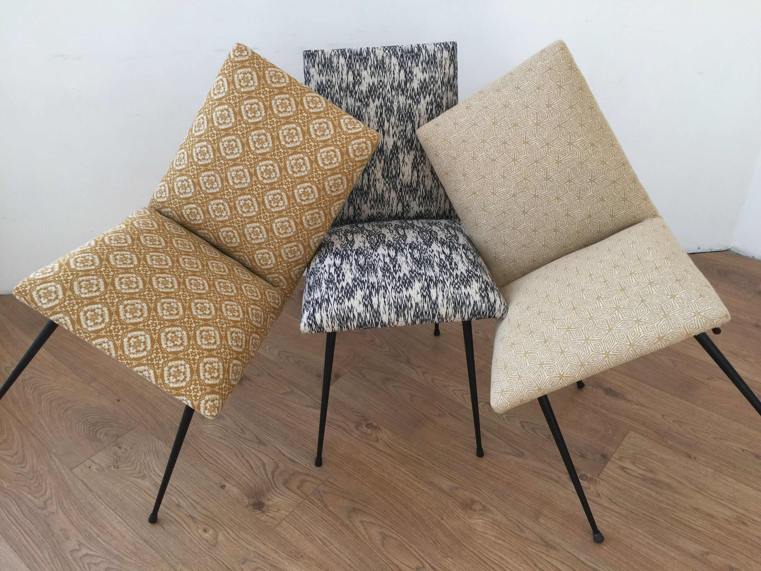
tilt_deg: -33.9
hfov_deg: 61.7
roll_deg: +2.8
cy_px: 286
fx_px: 638
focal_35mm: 29
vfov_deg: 48.2
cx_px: 380
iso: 40
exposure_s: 1/17
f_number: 2.2
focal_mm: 4.15
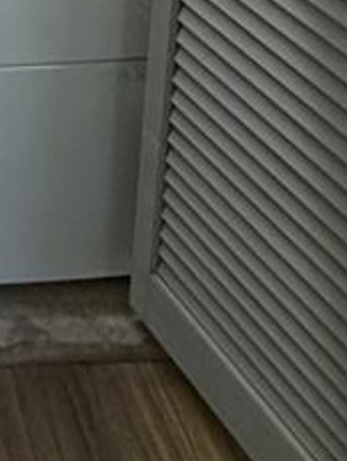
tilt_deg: -11.5
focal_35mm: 73
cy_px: -495
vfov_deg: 17.5
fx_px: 974
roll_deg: +1.6
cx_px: -327
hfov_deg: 16.1
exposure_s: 1/120
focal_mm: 2.22
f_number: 2.2
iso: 125
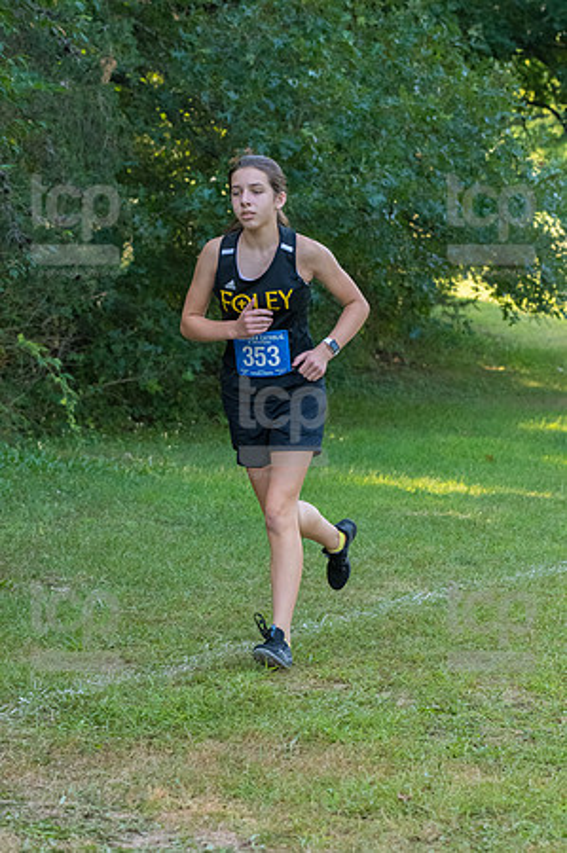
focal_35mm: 135
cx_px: 284
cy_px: 426
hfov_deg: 10.1
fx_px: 3197
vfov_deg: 15.2
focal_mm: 90
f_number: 5
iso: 3200
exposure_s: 1/1600
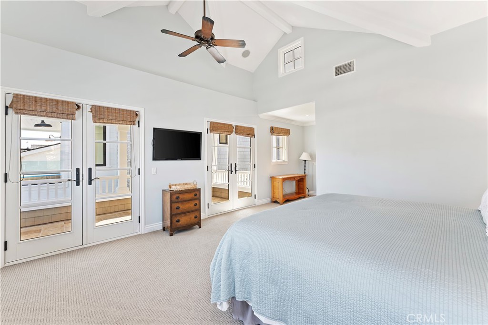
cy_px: 162
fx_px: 190
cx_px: 244
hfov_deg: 104.2
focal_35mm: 14
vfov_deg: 81.2
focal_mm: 14
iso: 100
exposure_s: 1/3
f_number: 7.1
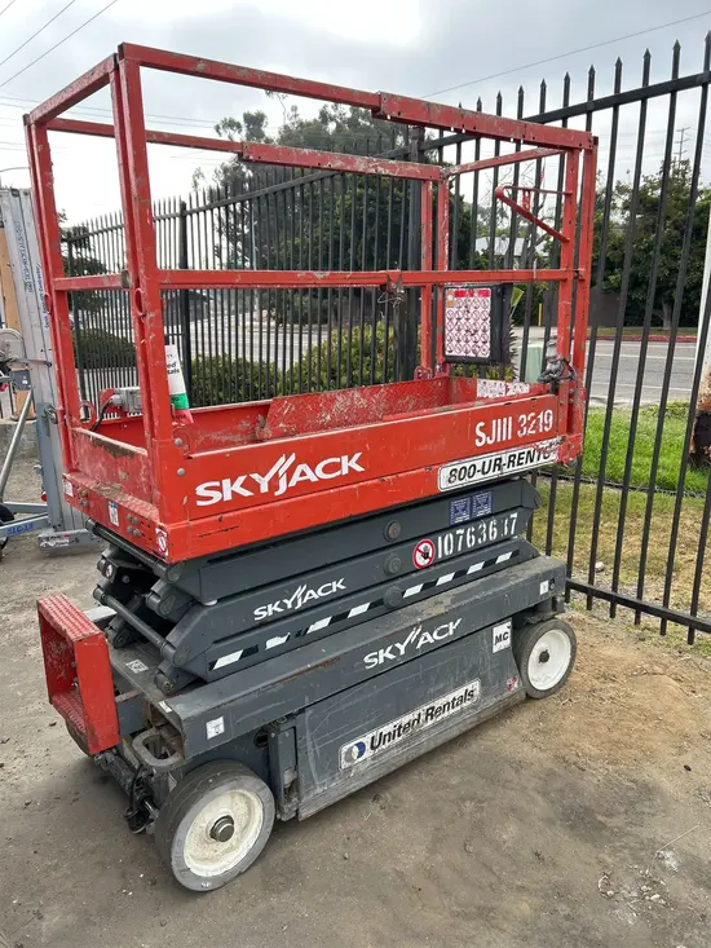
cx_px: 356
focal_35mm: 26
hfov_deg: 53.1
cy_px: 474
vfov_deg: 67.3
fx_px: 712
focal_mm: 5.7
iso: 50
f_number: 1.5
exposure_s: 1/1089
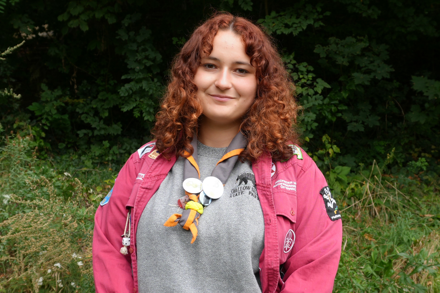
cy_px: 146
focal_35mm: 24
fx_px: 293
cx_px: 220
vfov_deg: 53.1
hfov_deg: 73.7
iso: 100
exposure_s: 1/250
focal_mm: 16
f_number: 4
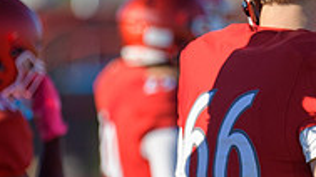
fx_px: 5928
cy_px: 141
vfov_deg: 1.7
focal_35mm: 708
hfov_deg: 3.0
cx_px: 386
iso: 400
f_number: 2.8
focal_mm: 220
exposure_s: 1/4000
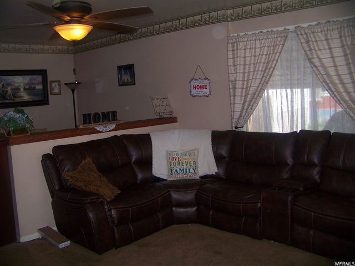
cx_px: 178
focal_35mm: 36
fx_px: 369
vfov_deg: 39.7
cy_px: 133
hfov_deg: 51.4
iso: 64
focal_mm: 5.85
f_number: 2.8
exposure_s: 1/125
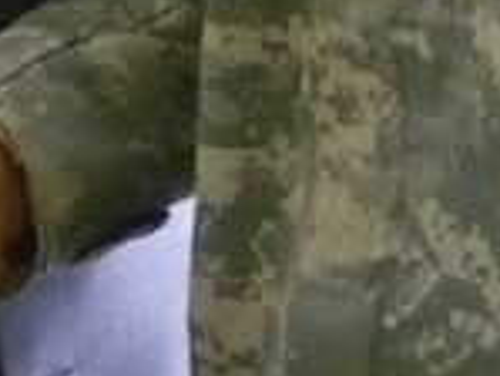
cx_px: 678
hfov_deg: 7.7
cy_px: -564
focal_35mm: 253
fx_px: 3657
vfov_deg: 5.6
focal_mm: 5.8
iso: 400
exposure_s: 1/30
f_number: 2.8
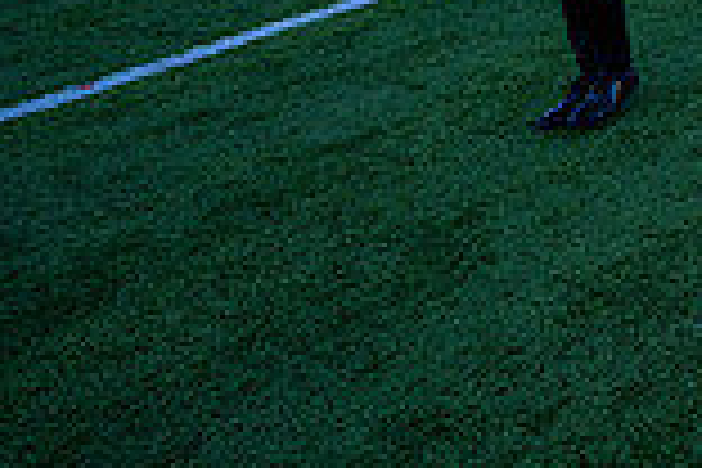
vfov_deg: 19.9
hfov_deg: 23.3
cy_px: -349
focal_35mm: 52
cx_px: 1215
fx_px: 1014
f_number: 4.5
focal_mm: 14
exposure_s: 1/500
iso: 160
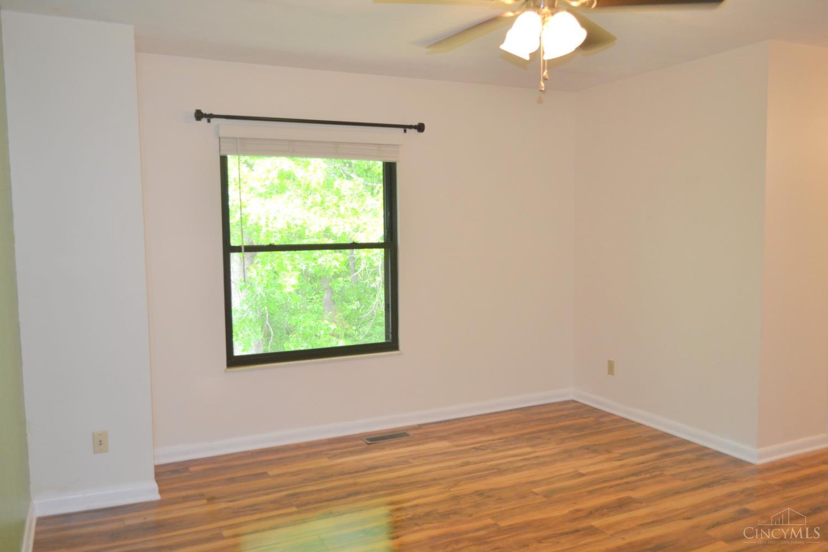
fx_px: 621
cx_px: 414
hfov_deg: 67.4
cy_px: 276
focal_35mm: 27
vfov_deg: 47.9
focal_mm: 18
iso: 500
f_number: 3.5
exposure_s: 1/60
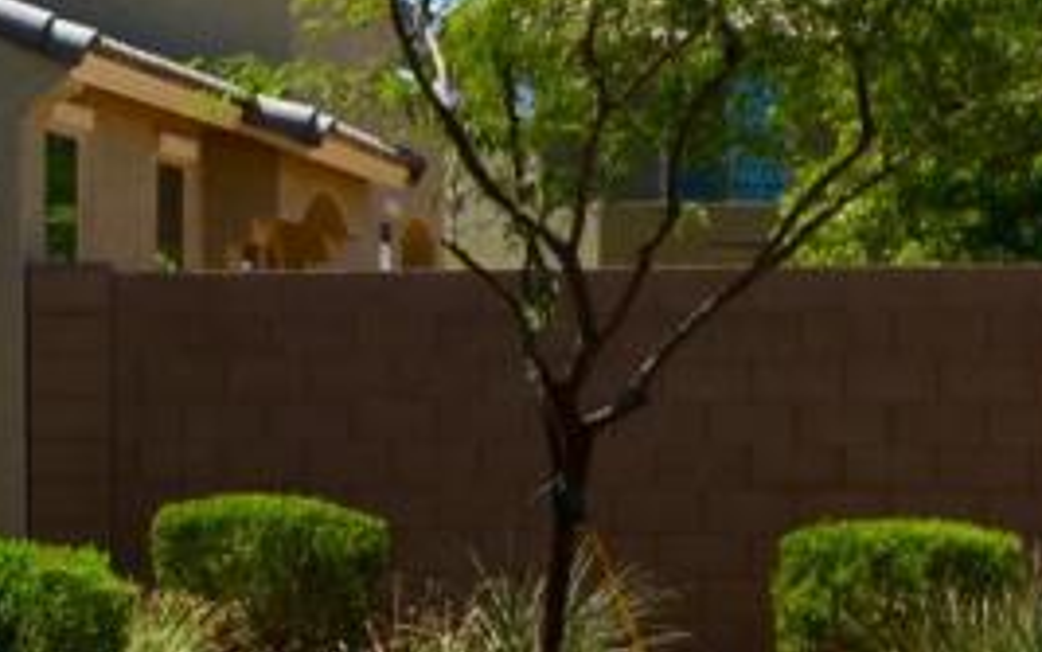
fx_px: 4516
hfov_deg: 11.8
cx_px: -1013
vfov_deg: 8.2
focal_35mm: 159
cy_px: 219
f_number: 10
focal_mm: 24
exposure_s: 1/250
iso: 100
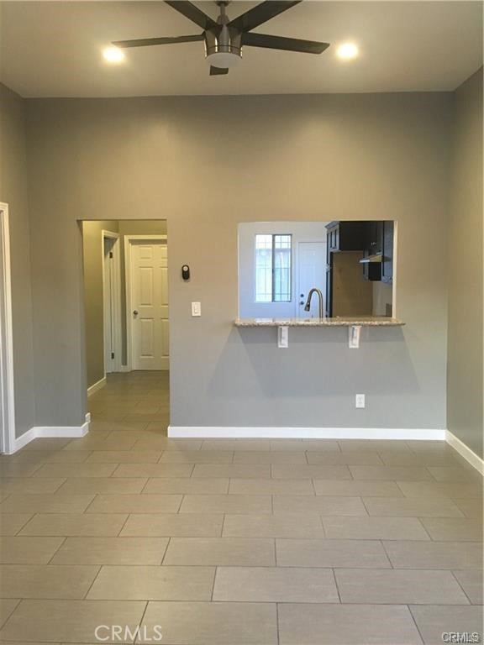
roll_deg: +0.4
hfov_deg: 48.2
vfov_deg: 61.7
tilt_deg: -4.5
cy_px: 322
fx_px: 541
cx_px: 242
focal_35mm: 29
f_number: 2.2
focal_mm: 4.15
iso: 125
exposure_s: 1/30
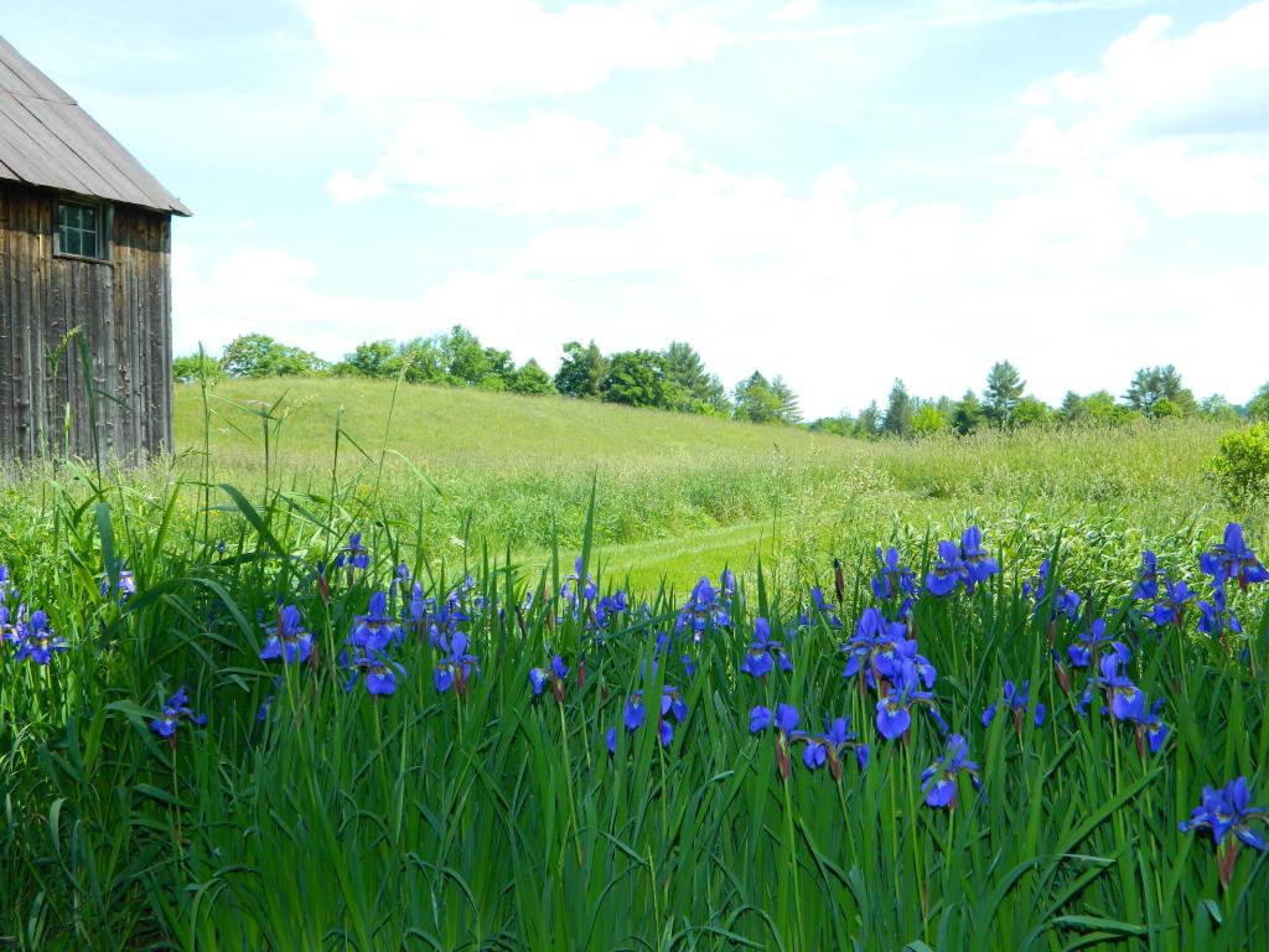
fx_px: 1503
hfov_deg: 45.8
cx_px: 634
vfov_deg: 35.1
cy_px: 476
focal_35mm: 41
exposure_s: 1/500
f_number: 3.5
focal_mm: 7.3
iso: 110
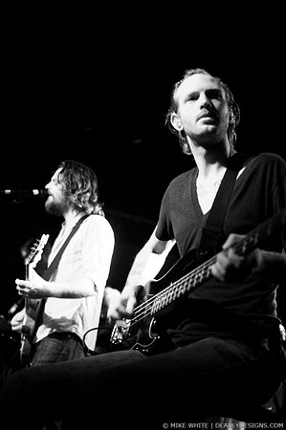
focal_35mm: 45
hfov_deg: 29.8
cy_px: 215
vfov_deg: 43.6
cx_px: 143
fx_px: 537
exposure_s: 1/50
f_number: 1.8
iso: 1250
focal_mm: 30
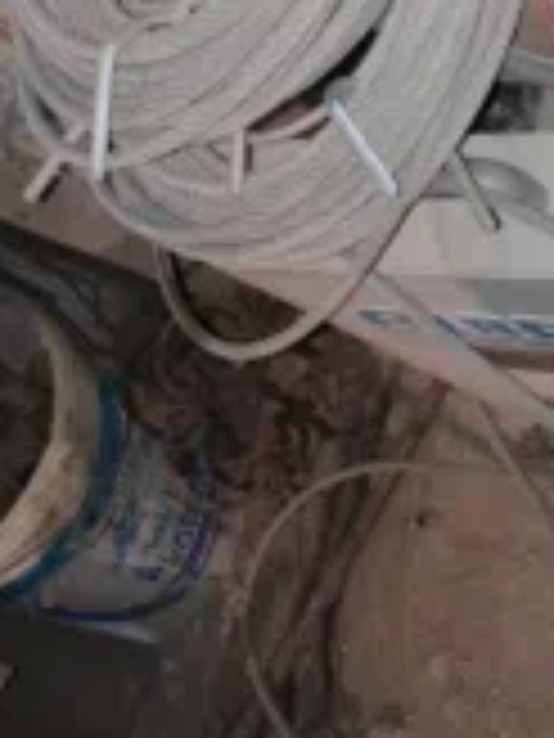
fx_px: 1195
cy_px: 63
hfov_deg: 25.6
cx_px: 446
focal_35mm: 56
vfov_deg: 32.5
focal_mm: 4.09
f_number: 1.6
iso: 1208
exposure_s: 1/20
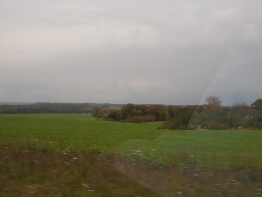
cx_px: 131
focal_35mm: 59
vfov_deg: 24.8
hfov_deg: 32.7
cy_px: 98
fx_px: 447
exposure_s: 1/173
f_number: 5.3
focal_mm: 10.55
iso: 100
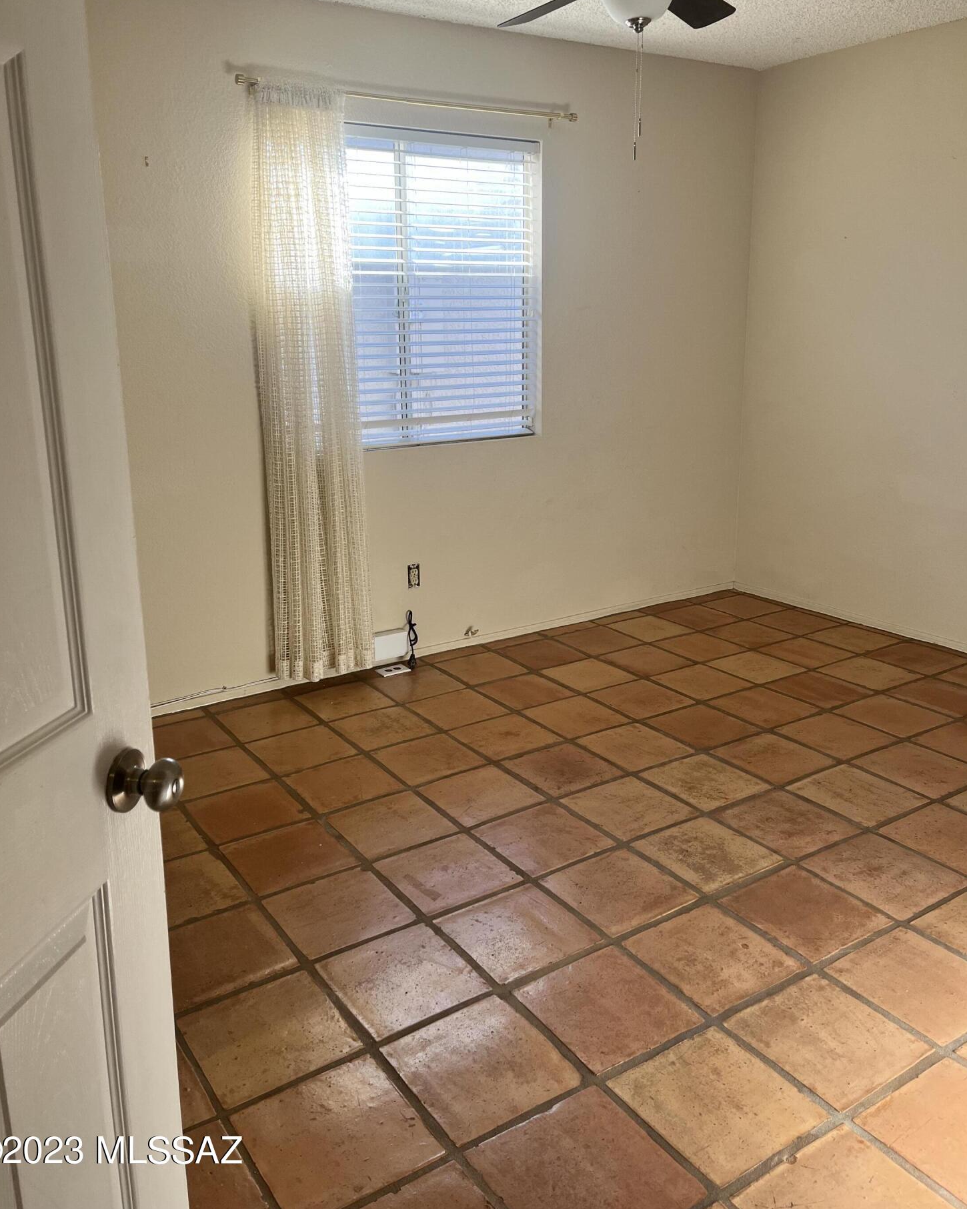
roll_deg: +0.6
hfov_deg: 51.5
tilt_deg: -13.7
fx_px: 1002
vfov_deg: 62.1
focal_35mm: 28
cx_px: 471
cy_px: 545
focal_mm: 5.1
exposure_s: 1/185
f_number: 1.6
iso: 40
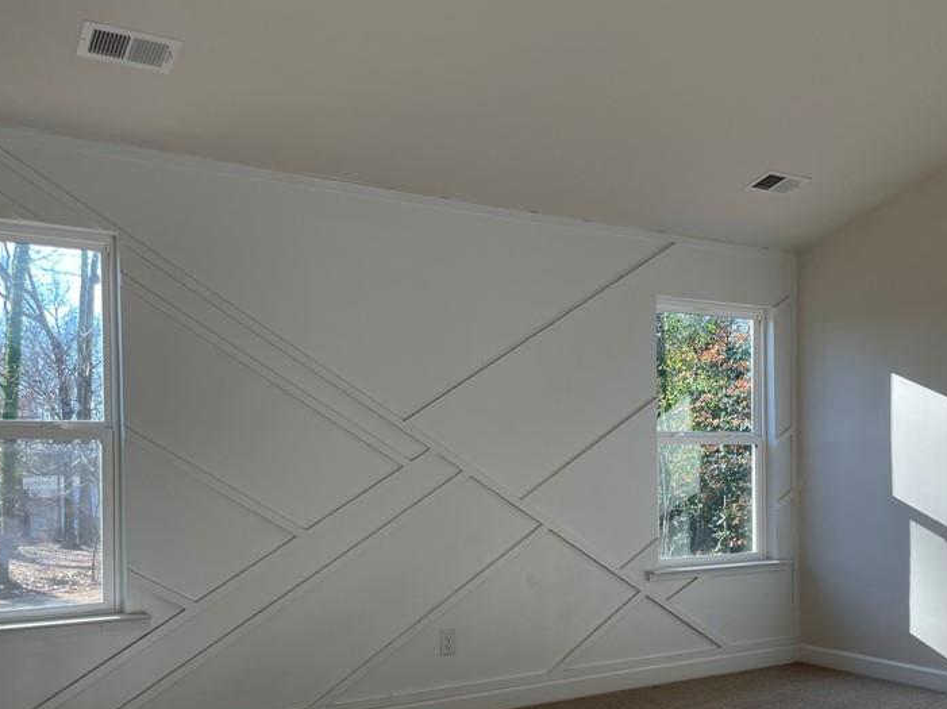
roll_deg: +0.5
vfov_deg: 37.2
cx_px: 574
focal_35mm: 38
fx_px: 1039
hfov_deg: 48.7
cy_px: 485
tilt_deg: -0.3
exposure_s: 1/197
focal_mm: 4.2
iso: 32
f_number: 1.6
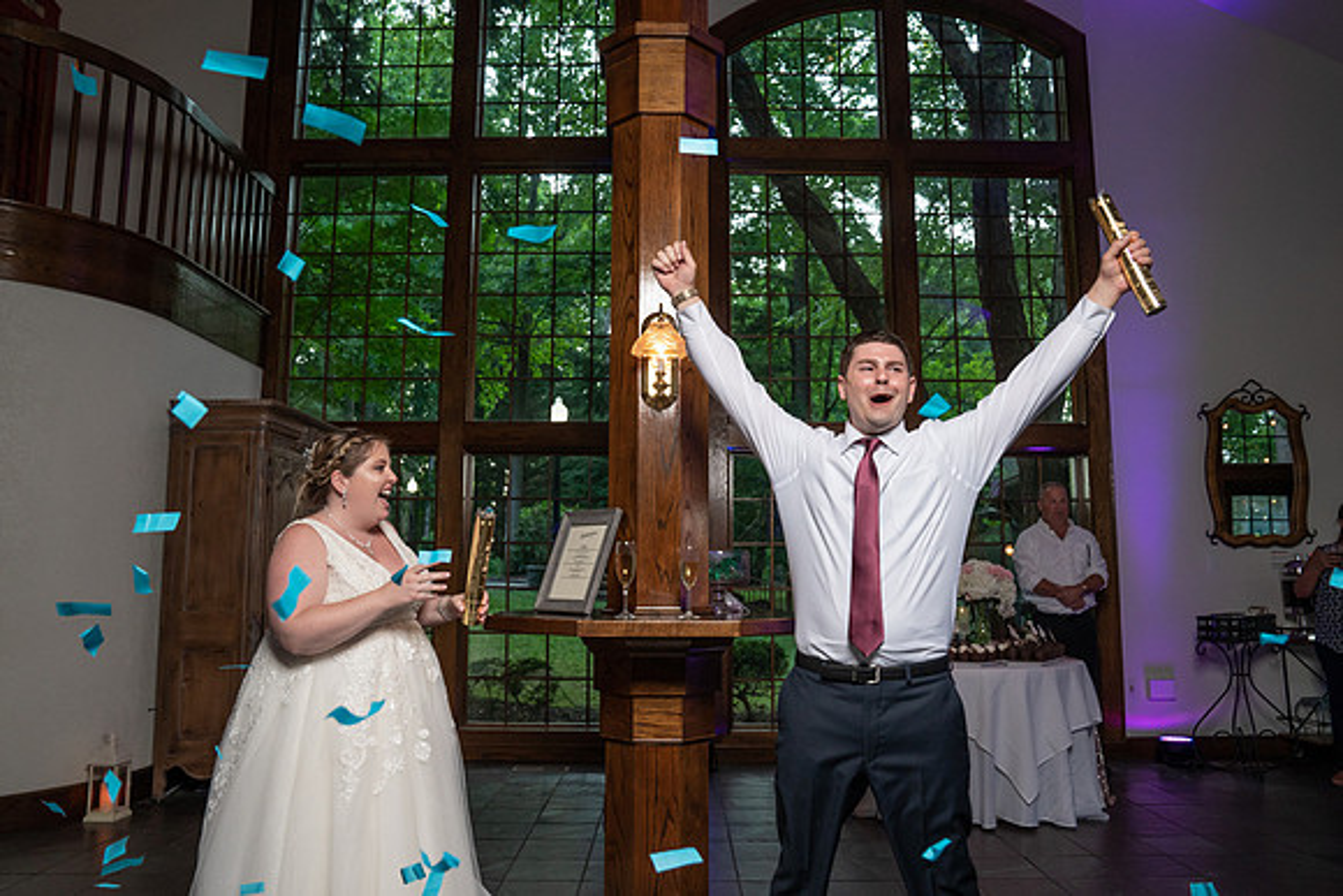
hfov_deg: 68.9
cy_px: 448
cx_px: 672
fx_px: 978
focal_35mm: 26
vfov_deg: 49.2
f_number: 5.6
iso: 2000
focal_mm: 26
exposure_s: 1/200
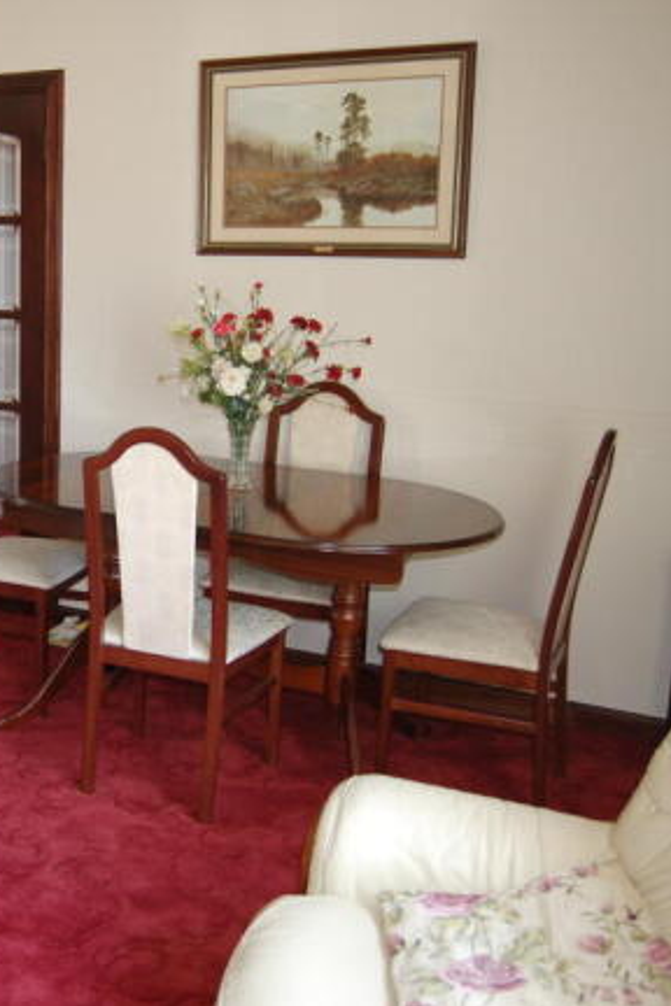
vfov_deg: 47.4
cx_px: 21
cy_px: 503
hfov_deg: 30.6
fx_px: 1146
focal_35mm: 41
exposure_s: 1/25
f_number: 3.5
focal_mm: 18
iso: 400
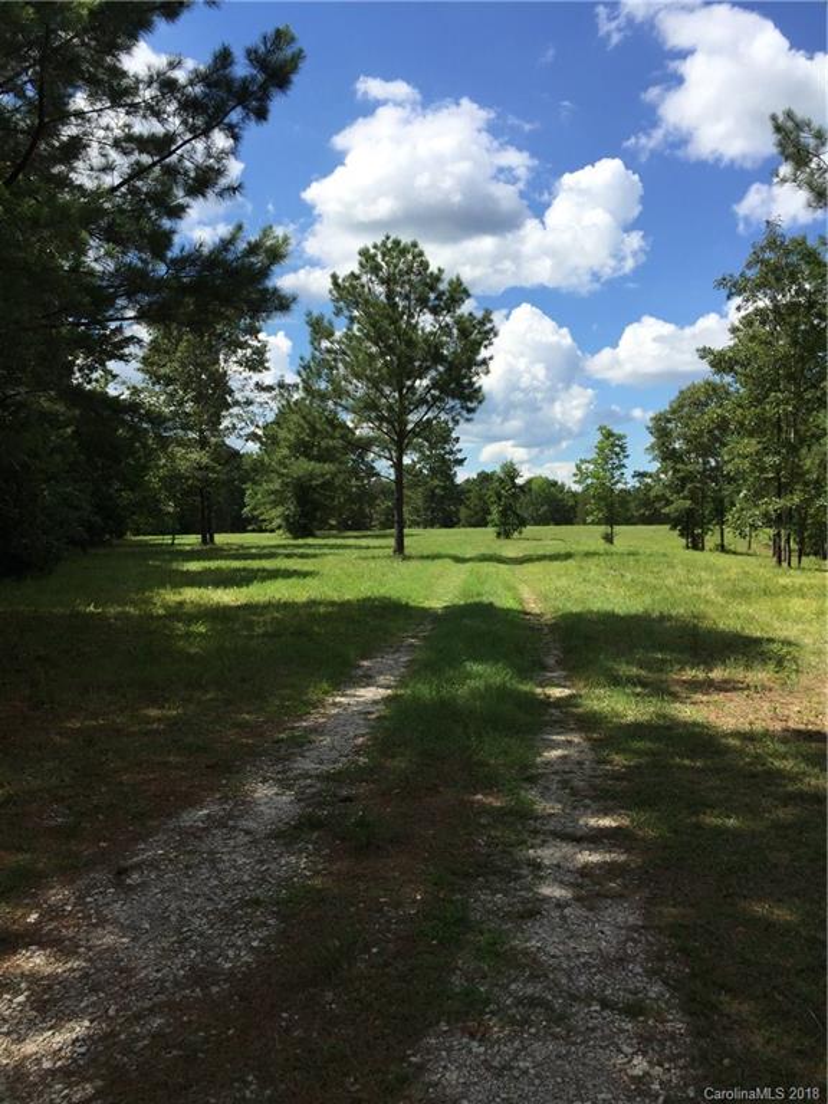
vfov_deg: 61.7
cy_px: 552
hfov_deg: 48.2
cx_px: 414
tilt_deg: +0.8
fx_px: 925
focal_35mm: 29
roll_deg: -1.5
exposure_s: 1/2198
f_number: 2.2
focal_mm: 4.15
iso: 32
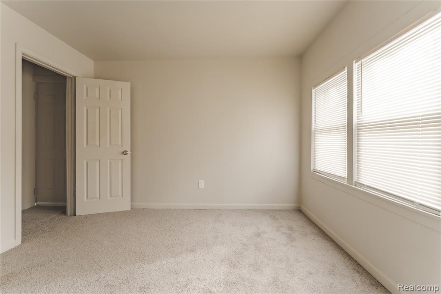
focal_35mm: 14
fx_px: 171
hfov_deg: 104.3
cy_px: 147
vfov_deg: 81.2
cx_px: 220
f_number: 18
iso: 250
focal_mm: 14
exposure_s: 1/5
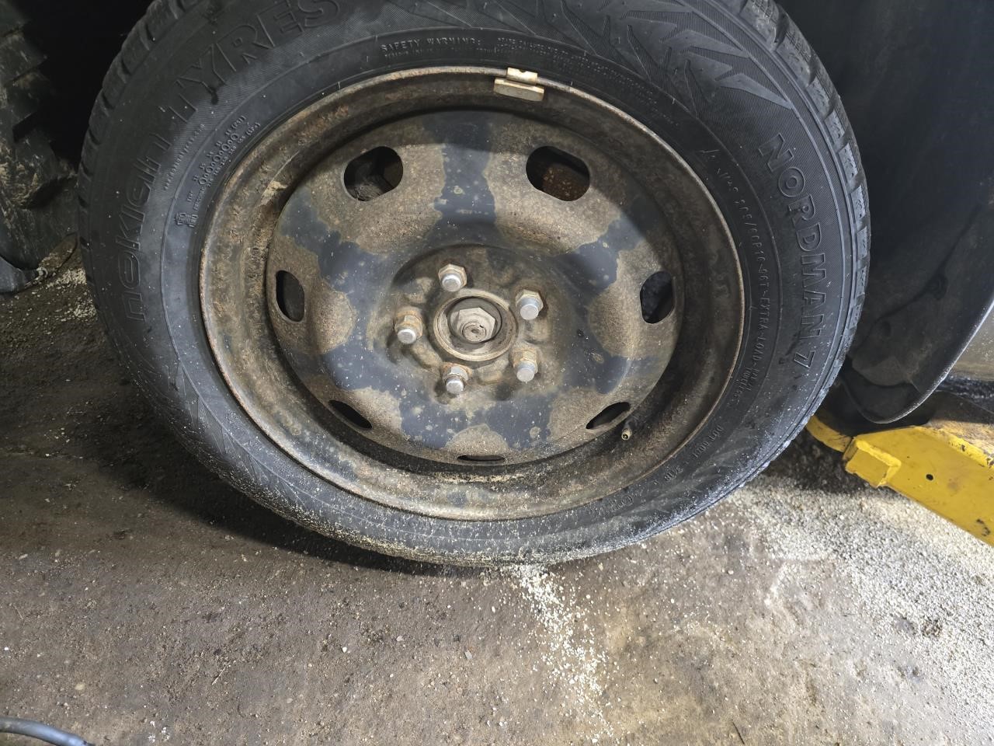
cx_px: 497
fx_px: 660
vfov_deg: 58.9
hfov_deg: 73.9
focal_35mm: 23
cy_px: 373
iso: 1000
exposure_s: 1/60
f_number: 1.7
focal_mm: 6.3
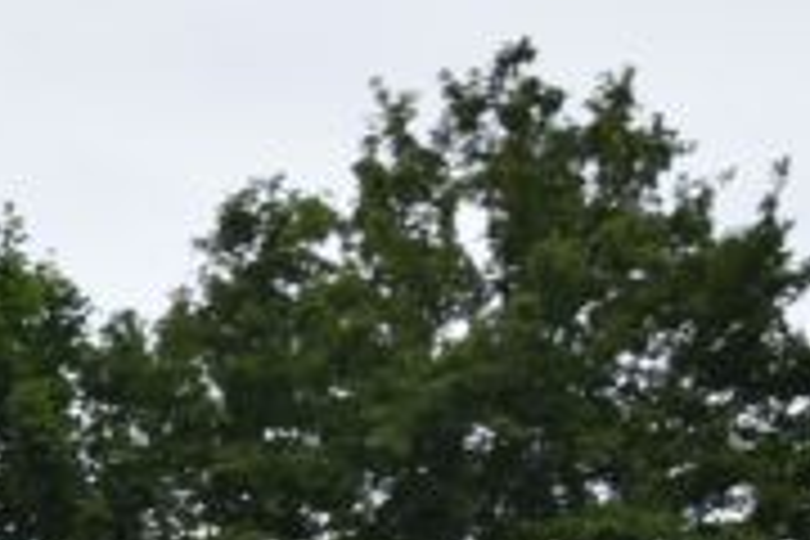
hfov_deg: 12.2
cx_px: -680
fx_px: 3465
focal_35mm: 154
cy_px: 1388
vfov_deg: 8.1
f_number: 5.6
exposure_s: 1/125
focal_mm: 18
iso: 100
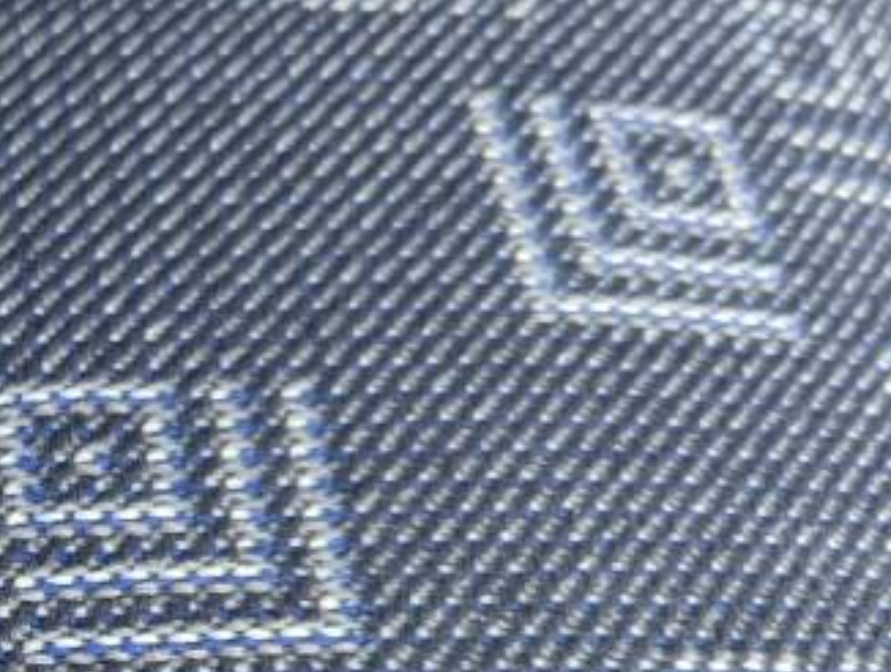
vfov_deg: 19.1
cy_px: 688
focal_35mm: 75
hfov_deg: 22.0
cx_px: -399
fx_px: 1935
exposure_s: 1/90
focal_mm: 6.81
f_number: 1.85
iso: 65
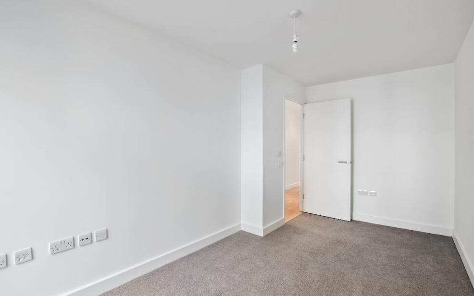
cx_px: 243
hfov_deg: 97.8
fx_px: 207
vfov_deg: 71.3
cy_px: 150
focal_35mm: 16
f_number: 8
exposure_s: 1/3
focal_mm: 10
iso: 160
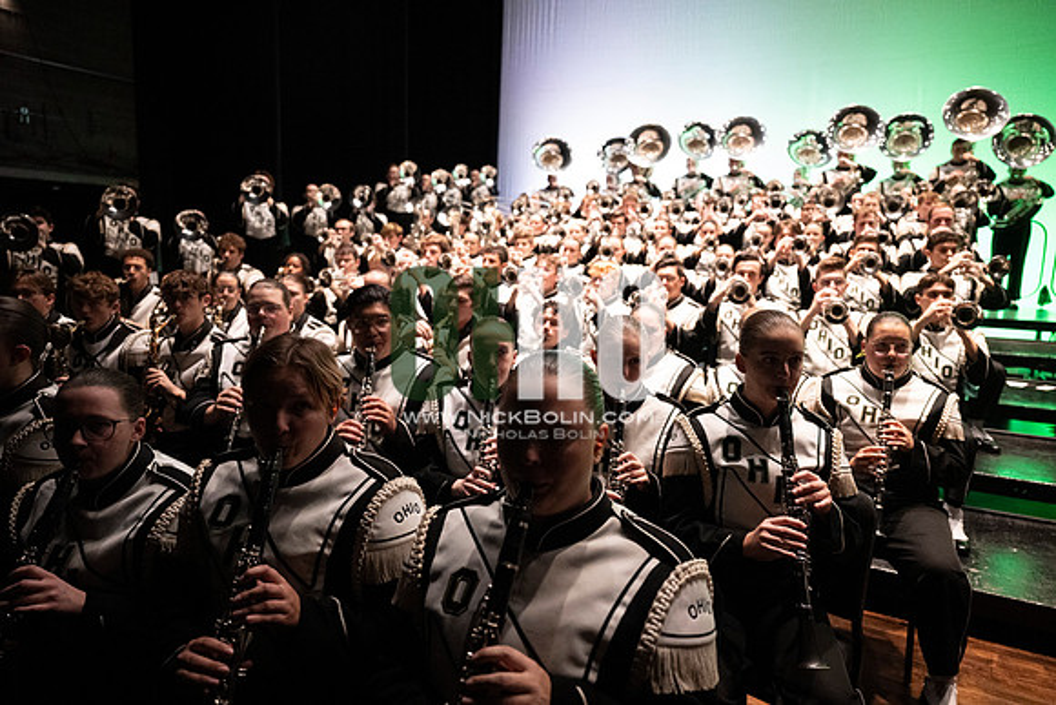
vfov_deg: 53.2
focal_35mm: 24
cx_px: 528
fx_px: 704
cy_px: 352
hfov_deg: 73.7
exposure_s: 1/500
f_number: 2.8
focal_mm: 24
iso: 8000
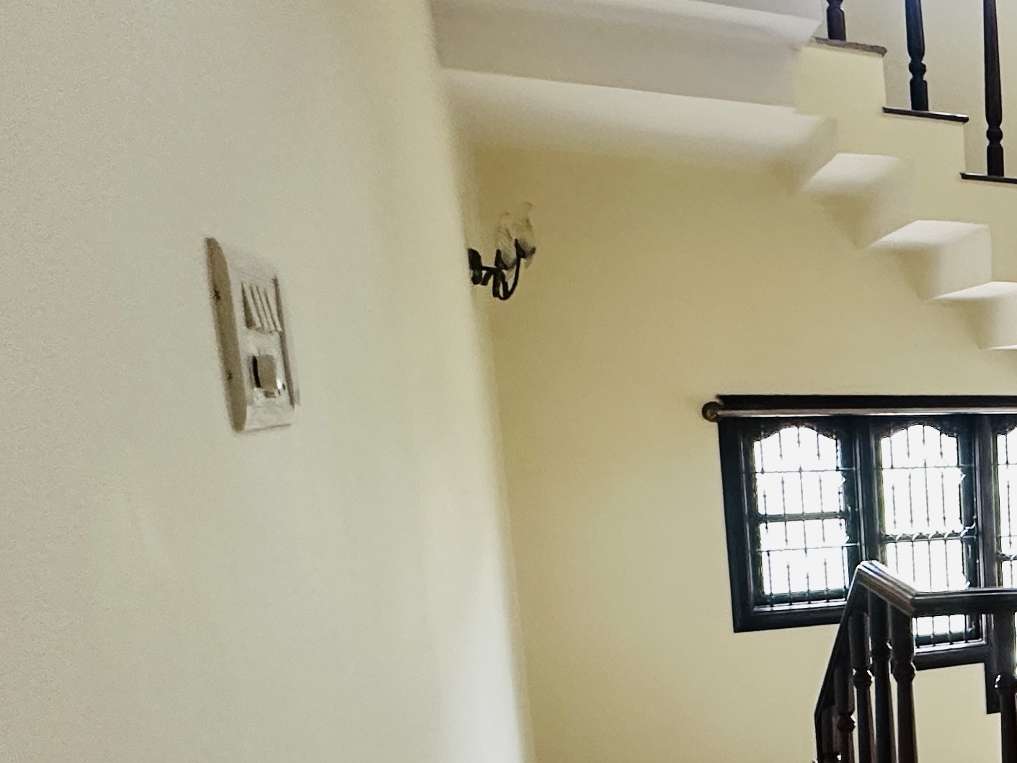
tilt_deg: -8.1
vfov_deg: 35.1
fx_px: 1175
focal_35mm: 40
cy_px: 575
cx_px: 1274
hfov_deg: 35.0
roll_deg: +0.2
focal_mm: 2.22
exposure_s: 1/50
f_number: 2.2
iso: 500
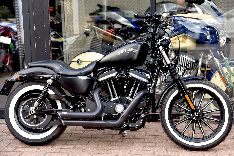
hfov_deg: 28.8
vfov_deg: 19.5
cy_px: 78
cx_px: 117
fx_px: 455
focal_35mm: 70
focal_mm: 70
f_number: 4
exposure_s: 1/60
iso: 100
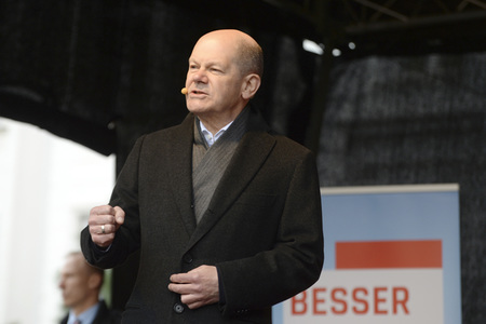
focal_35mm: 170
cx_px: 243
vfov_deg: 8.1
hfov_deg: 12.1
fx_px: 2295
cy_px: 162
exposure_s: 1/500
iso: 800
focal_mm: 170
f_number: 5.6
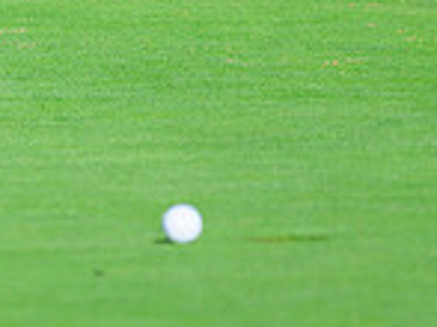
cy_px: -372
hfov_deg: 1.3
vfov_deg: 1.0
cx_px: -358
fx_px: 18820
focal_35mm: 1492
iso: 500
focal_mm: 270
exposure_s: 1/2000
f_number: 5.6
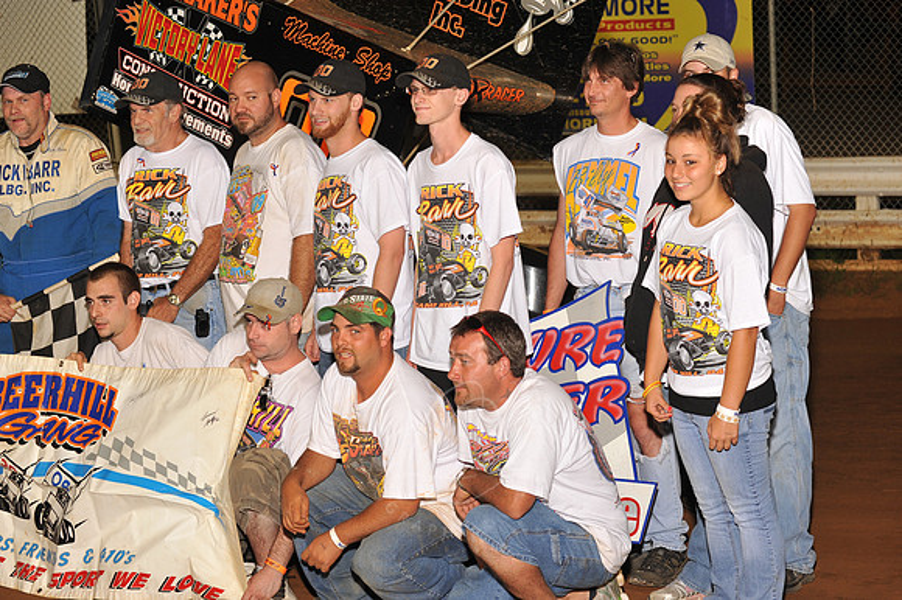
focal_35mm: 80
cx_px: 451
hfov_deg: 25.4
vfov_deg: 17.0
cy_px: 300
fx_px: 2003
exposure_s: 1/250
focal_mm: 80
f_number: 6.3
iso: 500
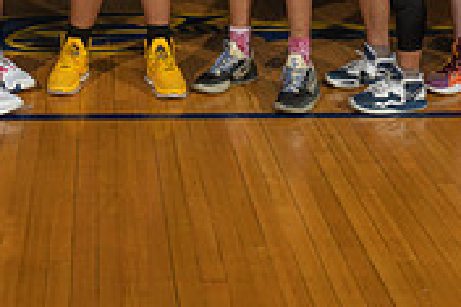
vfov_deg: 15.0
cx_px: 104
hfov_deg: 24.2
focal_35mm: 83
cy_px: -180
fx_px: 1062
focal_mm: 24
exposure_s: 1/200
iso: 160
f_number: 8
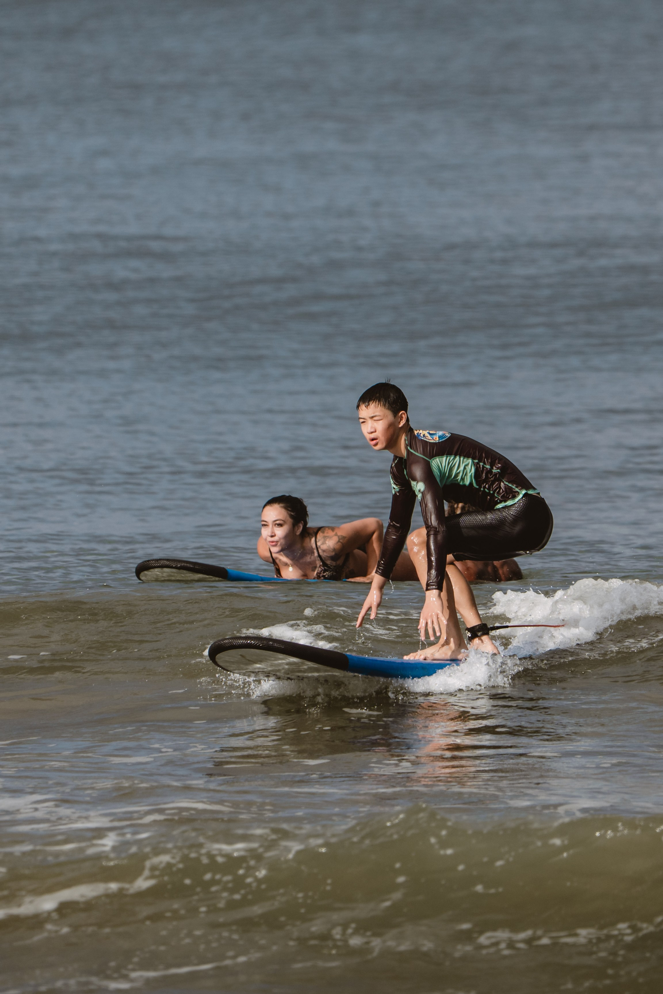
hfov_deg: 1.6
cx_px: 450
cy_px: 419
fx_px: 23954
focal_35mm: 867
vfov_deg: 2.4
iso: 250
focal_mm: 500
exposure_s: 1/2500
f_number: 6.3
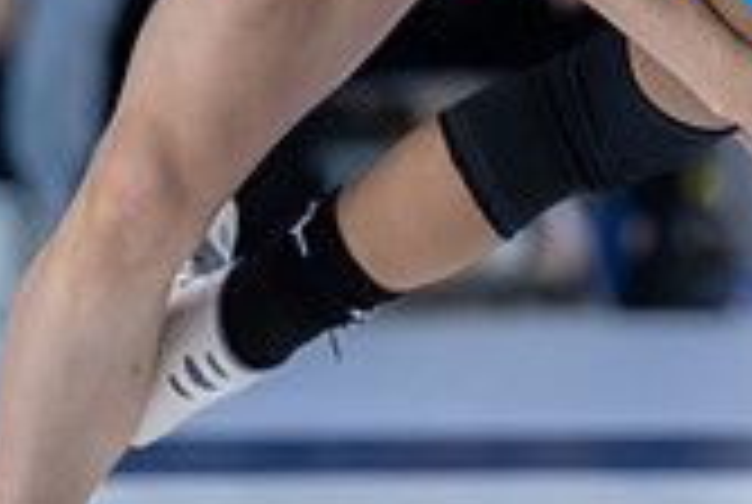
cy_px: -370
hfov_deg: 4.2
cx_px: 654
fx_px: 10358
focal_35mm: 495
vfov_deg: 2.8
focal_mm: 125
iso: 2500
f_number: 2.8
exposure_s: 1/800
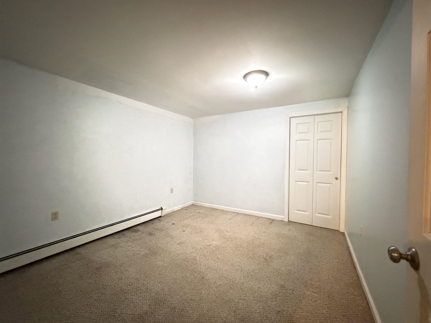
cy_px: 162
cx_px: 216
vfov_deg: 85.7
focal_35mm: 14
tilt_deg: -1.7
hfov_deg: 102.1
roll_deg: -0.6
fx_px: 174
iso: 2500
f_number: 2.2
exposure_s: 1/30
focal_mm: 2.22
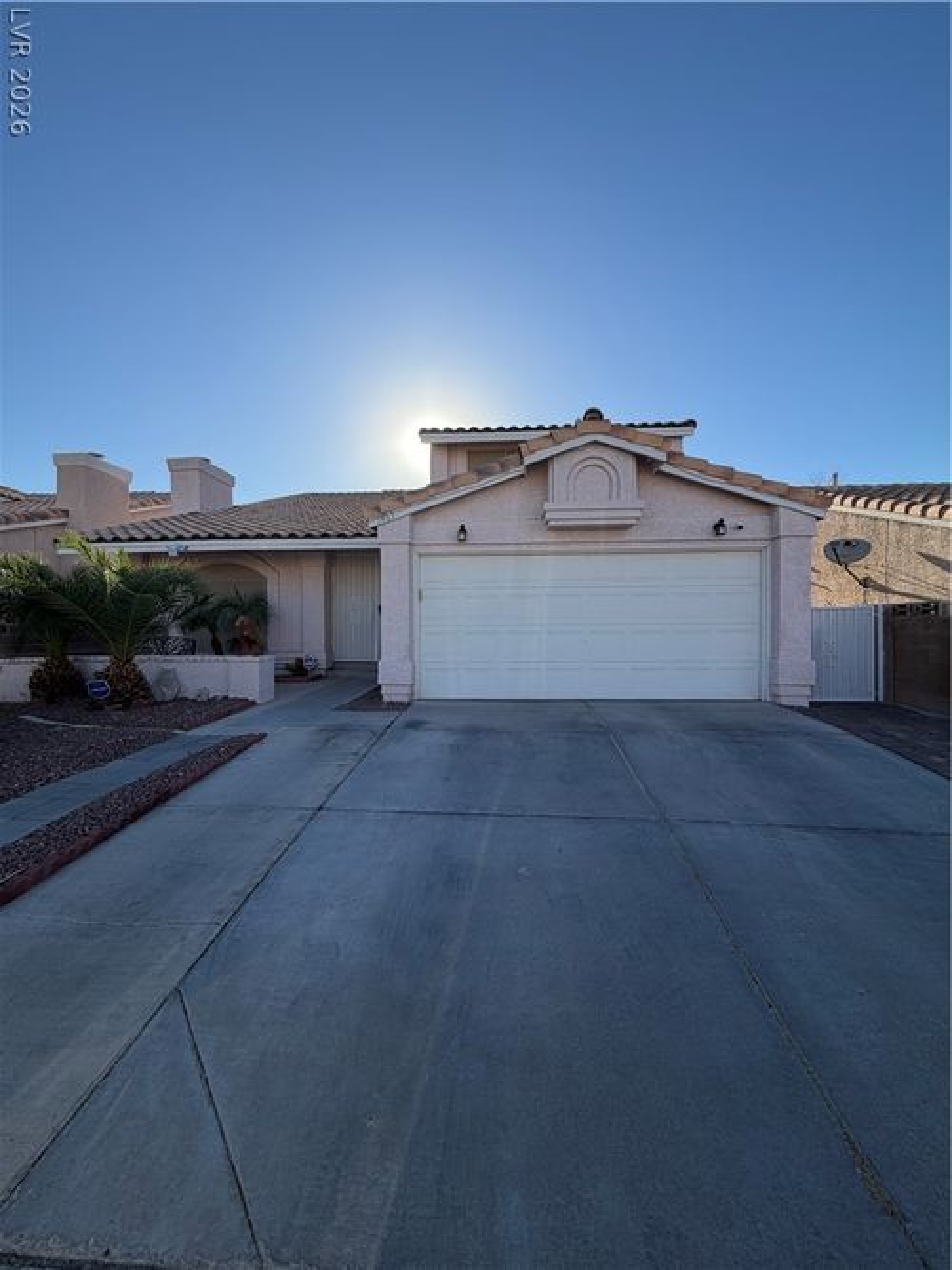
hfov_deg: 85.7
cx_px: 476
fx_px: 514
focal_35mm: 14
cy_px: 635
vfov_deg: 102.1
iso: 32
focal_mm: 2.22
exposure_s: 1/770
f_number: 2.2
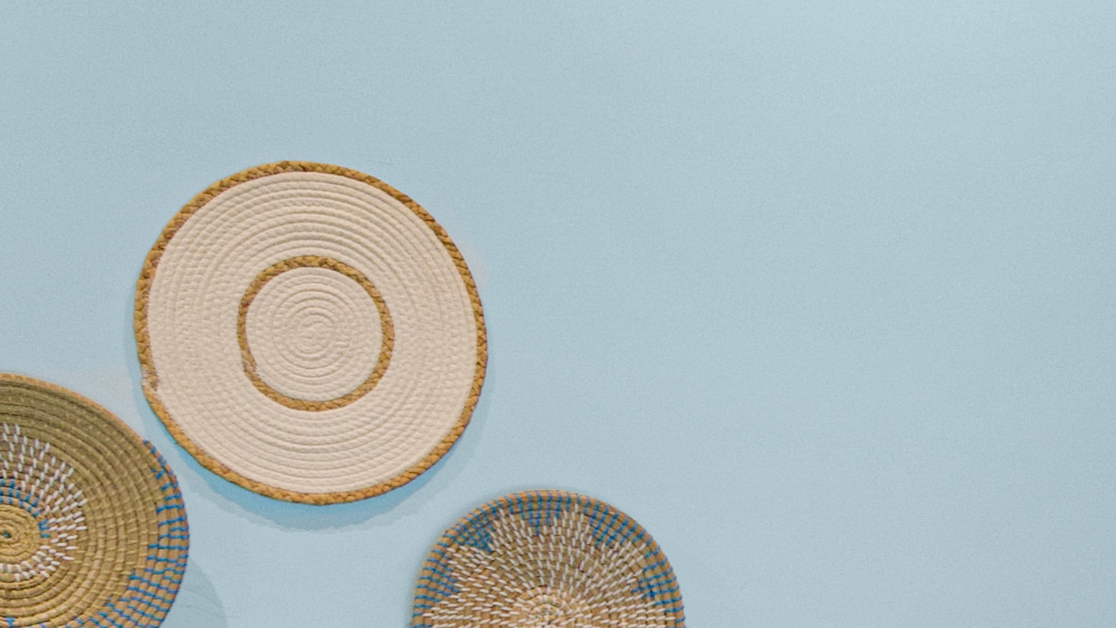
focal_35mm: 82
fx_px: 2427
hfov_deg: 16.3
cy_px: 844
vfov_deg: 14.1
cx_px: 2477
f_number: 5.6
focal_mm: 16
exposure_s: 1/25
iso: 500
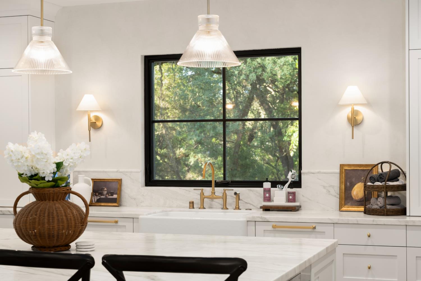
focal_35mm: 67
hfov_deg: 30.1
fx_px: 783
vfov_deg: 20.3
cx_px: 210
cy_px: 140
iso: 250
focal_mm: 67
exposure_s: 1/1.67
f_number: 9
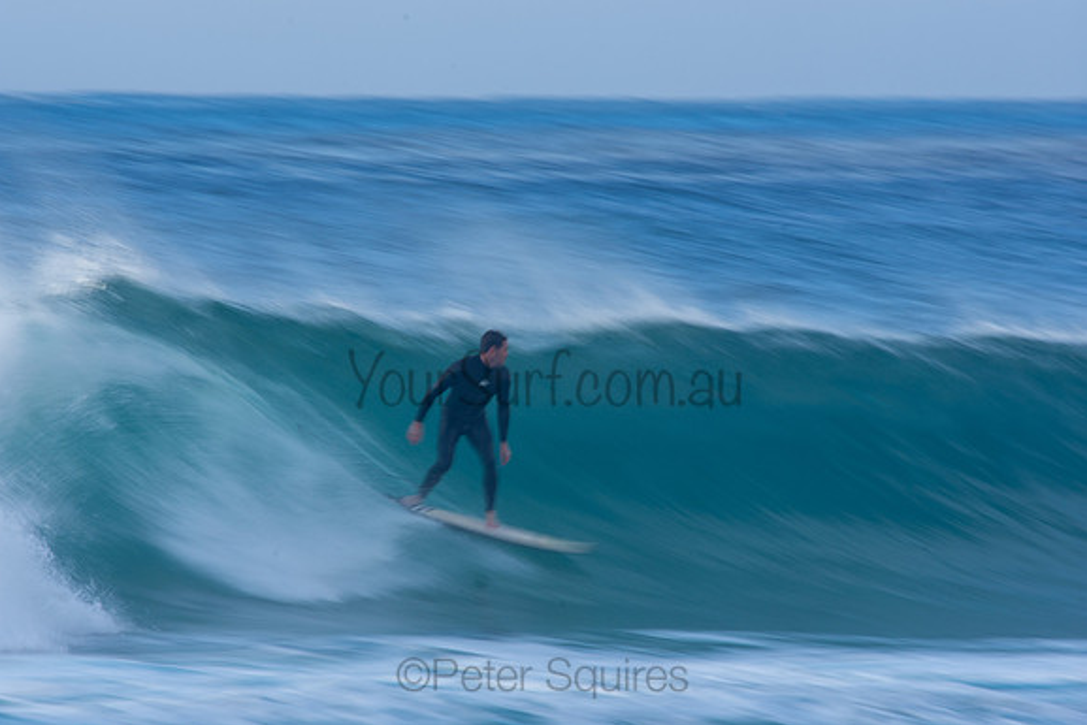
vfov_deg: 1.9
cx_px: 543
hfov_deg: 2.8
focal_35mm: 724
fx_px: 21865
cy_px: 362
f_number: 18
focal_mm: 480
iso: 100
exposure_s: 1/25
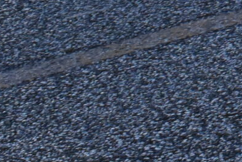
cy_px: -212
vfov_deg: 5.1
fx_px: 1757
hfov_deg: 7.2
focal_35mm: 261
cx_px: 655
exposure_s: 1/800
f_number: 14
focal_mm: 27
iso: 2500
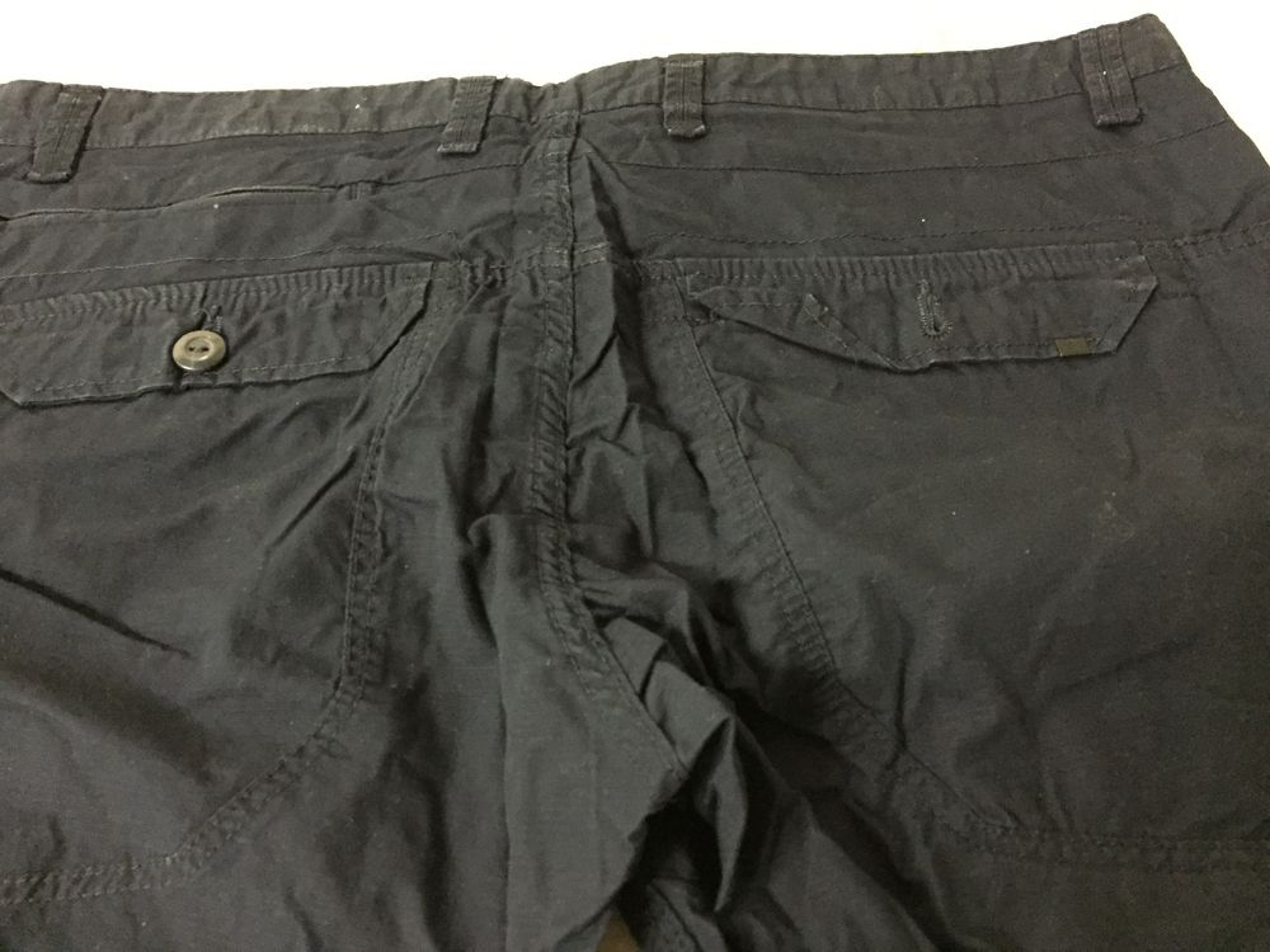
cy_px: 476
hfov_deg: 61.7
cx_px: 635
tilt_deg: -56.3
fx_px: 1064
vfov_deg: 48.2
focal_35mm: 29
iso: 1600
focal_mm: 4.15
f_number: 2.2
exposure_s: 1/17
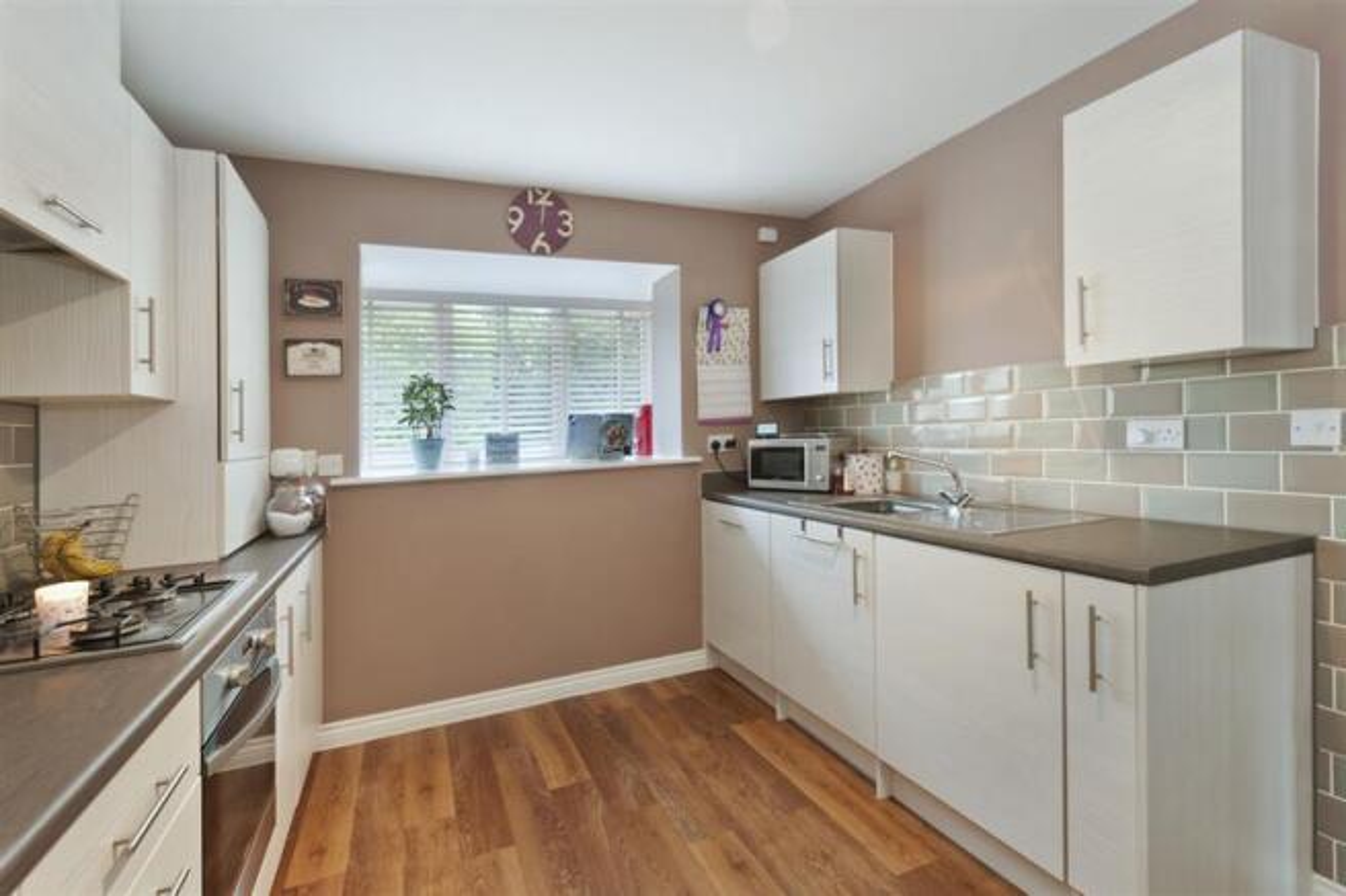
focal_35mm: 15
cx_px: 673
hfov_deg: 100.4
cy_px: 448
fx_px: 561
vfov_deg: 77.3
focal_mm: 10
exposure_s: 1/25
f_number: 8
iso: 320
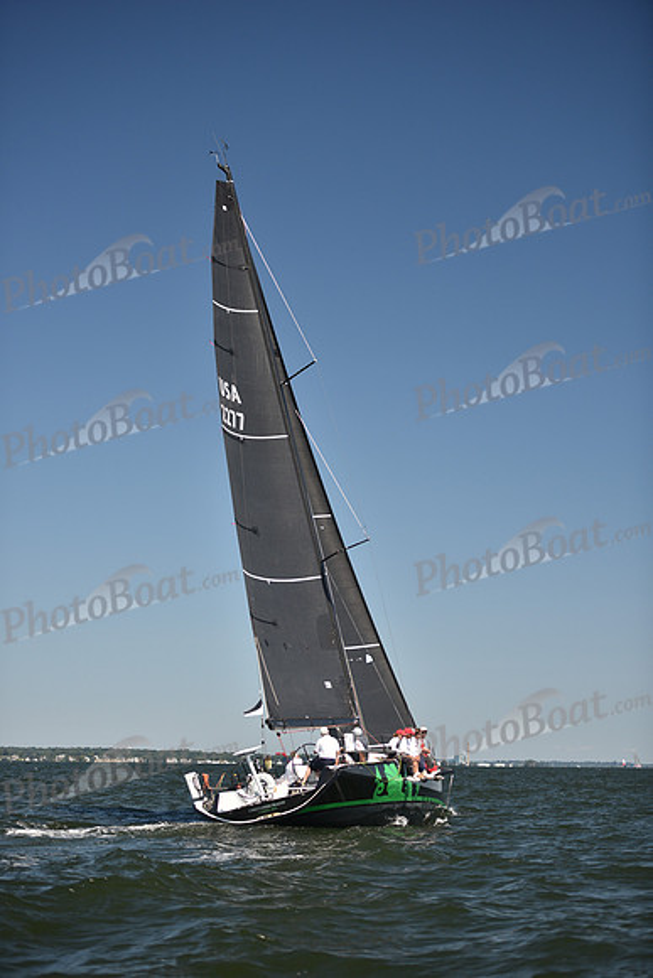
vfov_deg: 28.8
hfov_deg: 19.5
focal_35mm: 70
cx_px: 326
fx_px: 1903
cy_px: 489
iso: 250
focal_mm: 70
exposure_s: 1/1600
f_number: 2.8
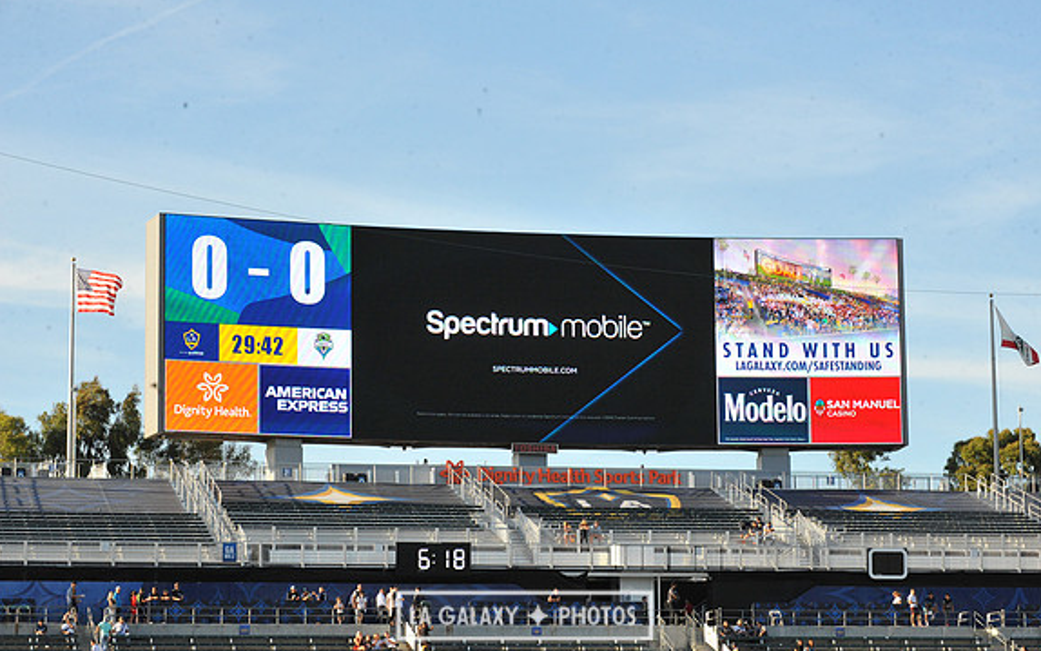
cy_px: 343
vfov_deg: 12.1
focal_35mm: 108
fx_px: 3065
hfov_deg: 19.3
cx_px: 524
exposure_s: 1/800
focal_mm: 105
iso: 1600
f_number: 14
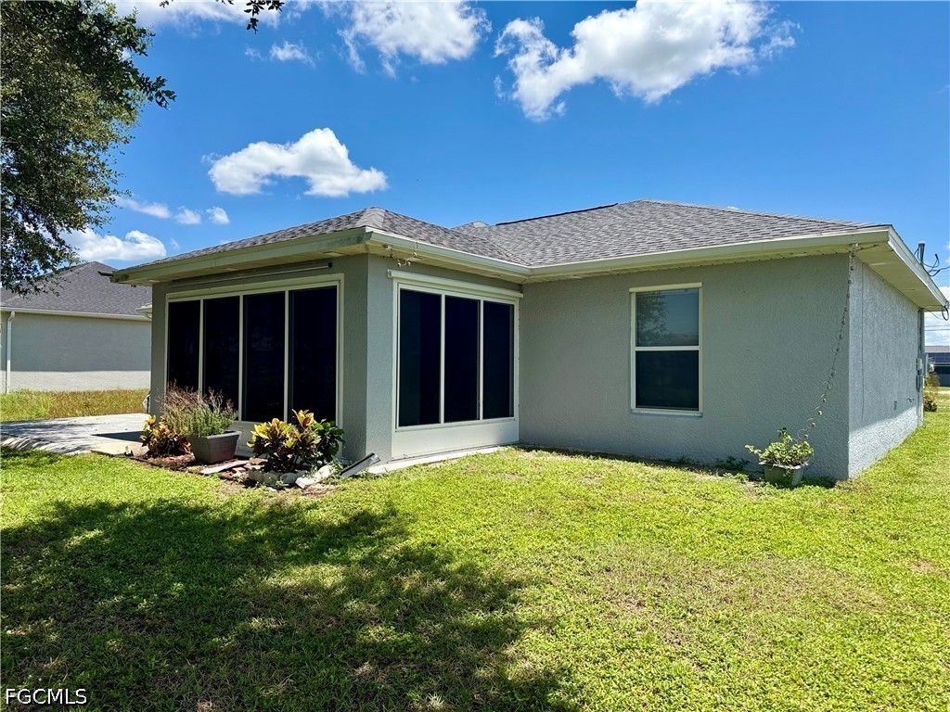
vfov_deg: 56.8
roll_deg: +0.9
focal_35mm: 24
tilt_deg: +3.5
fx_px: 659
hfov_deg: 71.6
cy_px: 356
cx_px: 475
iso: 80
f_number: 1.78
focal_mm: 6.76
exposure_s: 1/3759
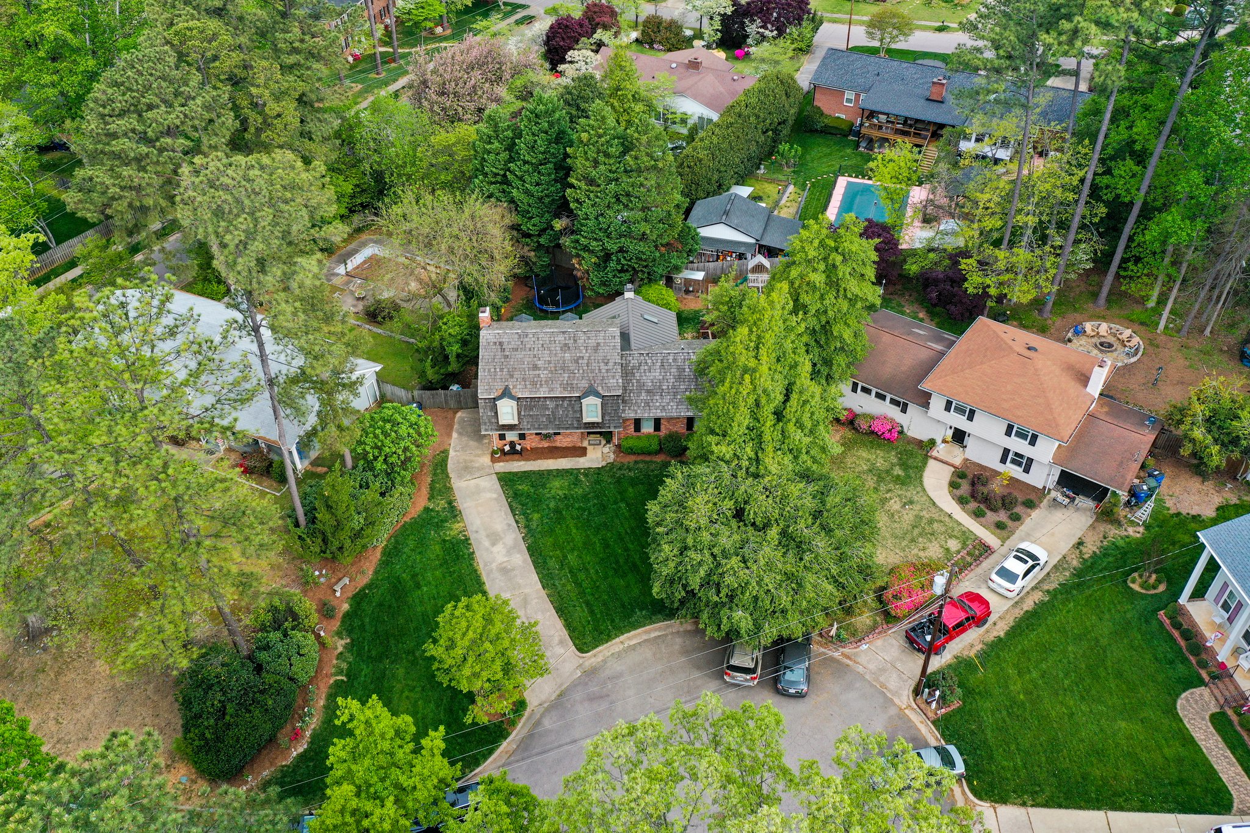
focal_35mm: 28
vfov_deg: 46.4
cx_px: 625
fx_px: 972
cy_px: 416
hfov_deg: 65.5
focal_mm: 10.26
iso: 100
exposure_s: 1/200
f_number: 5
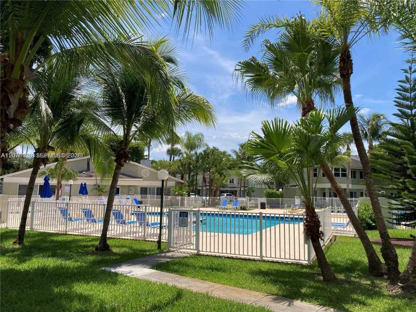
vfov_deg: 49.7
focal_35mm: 28
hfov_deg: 63.4
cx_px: 208
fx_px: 336
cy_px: 156
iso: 25
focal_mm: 3.99
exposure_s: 1/2208
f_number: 1.8
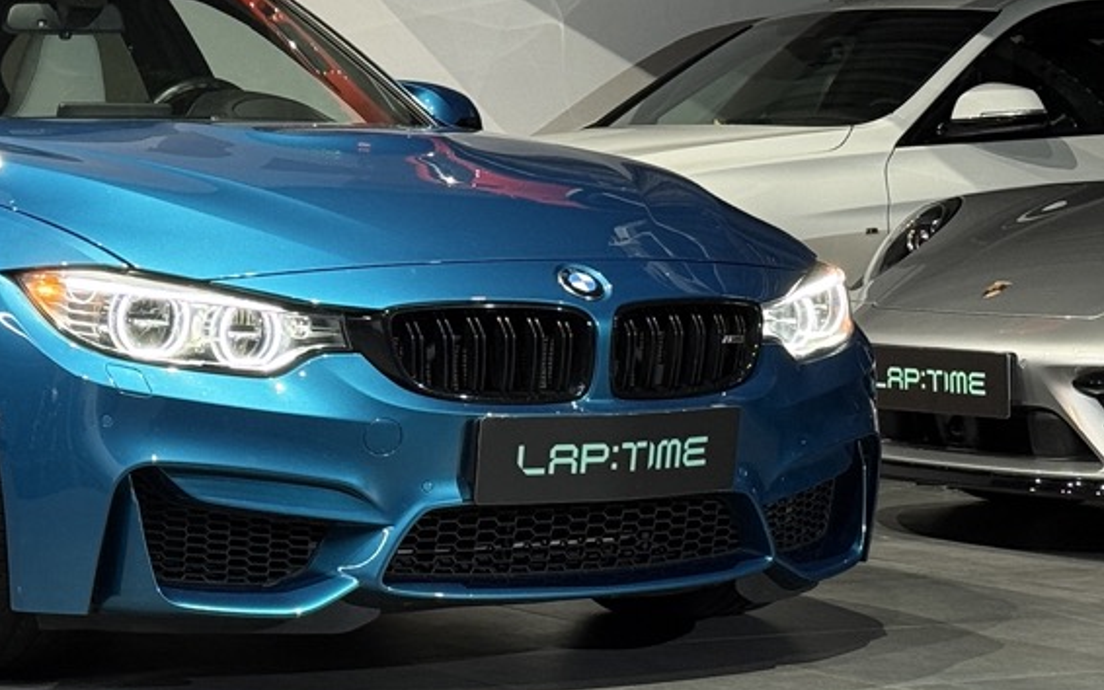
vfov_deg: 11.4
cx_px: 215
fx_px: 3461
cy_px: 212
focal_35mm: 115
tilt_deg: -0.5
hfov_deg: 18.0
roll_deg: -0.4
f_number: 1.78
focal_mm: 6.76
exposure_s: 1/50
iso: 125
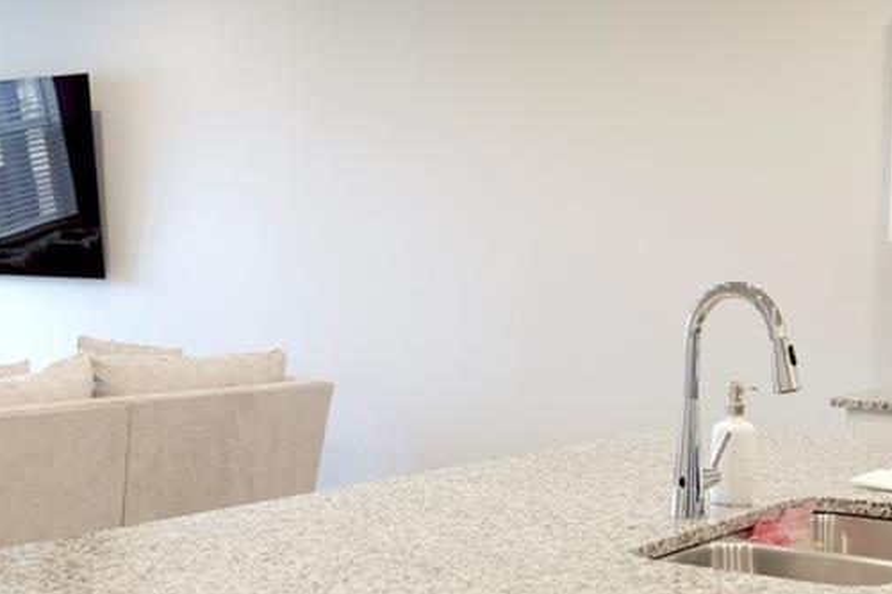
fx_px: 1585
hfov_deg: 31.2
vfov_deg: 21.1
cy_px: 405
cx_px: 310
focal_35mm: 64
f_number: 2.2
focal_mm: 20
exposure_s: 1/40
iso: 320
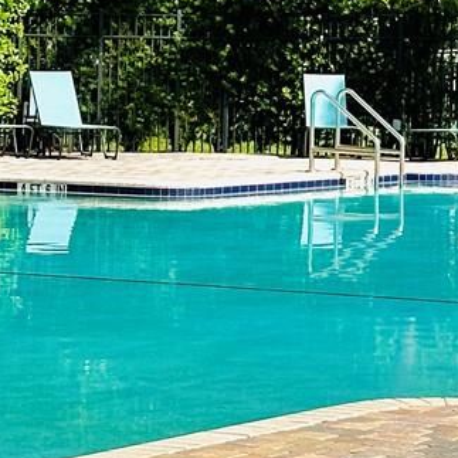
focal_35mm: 210
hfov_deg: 8.3
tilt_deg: +1.8
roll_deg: -1.1
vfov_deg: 8.2
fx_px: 3143
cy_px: -101
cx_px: 509
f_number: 1.78
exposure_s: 1/4184
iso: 64
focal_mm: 6.86
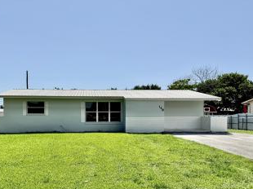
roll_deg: +1.9
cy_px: 121
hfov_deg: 57.8
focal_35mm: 31
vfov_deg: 44.9
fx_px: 226
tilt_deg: -1.8
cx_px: 99
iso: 80
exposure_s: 1/8130
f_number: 1.78
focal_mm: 6.76
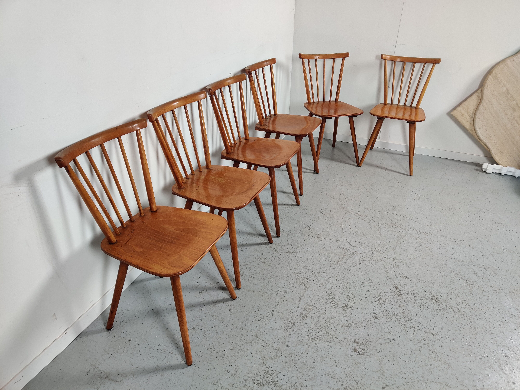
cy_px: 195
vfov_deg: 51.4
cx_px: 260
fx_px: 406
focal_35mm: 27
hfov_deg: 65.3
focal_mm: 4.75
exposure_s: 1/100
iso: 200
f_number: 1.65
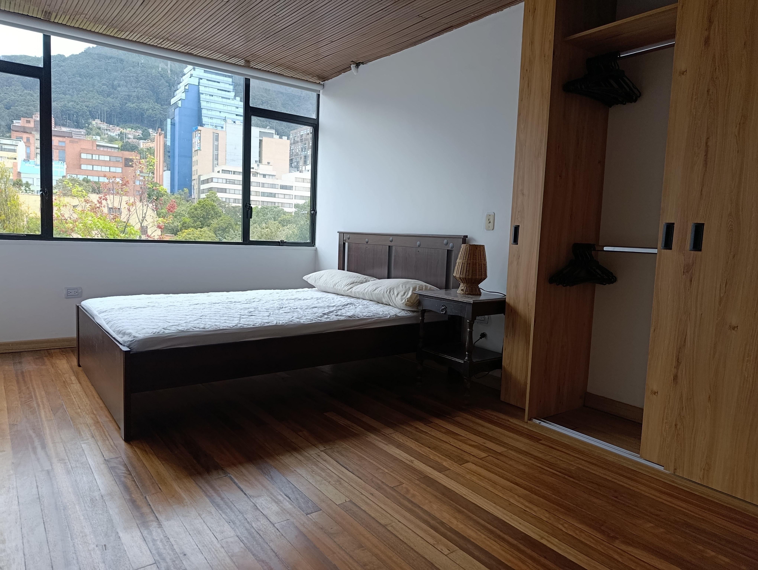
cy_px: 285
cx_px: 379
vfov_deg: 59.0
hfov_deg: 73.8
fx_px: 504
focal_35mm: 23
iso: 58
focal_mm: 6.11
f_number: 1.65
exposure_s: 1/120
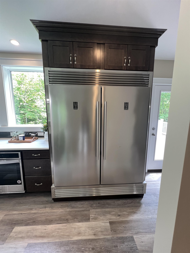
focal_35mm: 13
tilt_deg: -5.1
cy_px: 126
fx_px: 95
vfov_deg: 106.2
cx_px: 95
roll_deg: +0.6
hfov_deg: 89.9
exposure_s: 1/60
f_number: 1.8
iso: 125
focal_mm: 1.57
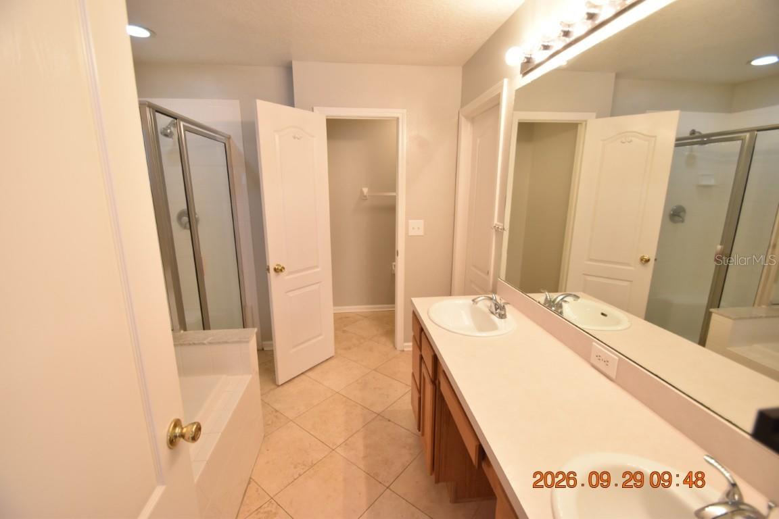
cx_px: 390
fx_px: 325
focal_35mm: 15
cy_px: 260
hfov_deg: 100.4
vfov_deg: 77.3
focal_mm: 10
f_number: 3.5
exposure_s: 1/60
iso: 800
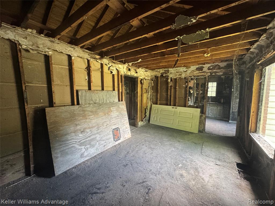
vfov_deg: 85.7
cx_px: 138
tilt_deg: -5.6
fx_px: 111
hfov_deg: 102.1
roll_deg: -1.3
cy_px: 103
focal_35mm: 14
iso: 640
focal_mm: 2.22
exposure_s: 1/60
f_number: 2.2
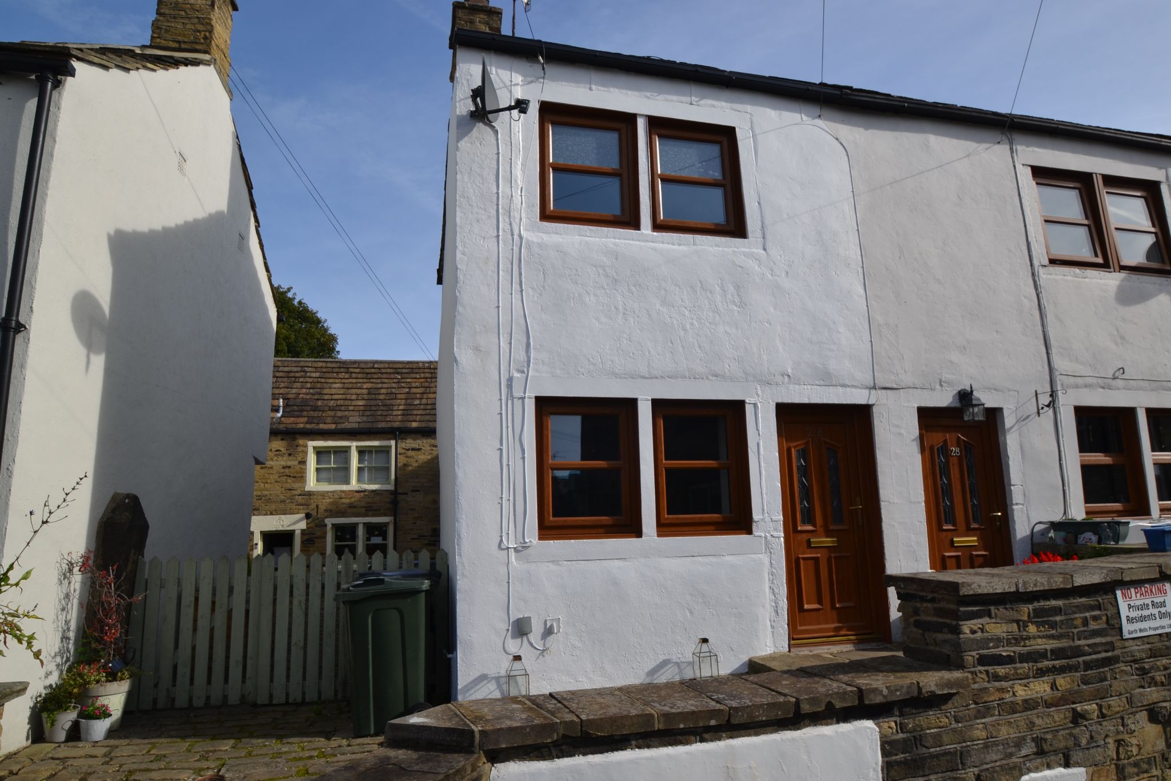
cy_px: 390
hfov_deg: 81.2
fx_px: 683
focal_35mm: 21
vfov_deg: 59.5
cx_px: 586
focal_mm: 14
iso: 100
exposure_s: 1/250
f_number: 8
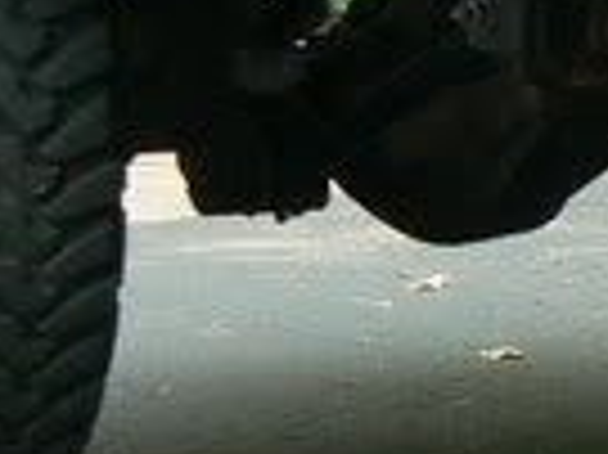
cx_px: 1365
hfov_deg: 8.6
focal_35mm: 214
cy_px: 499
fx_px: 3755
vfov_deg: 6.9
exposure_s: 1/80
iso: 80
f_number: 4
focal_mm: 6
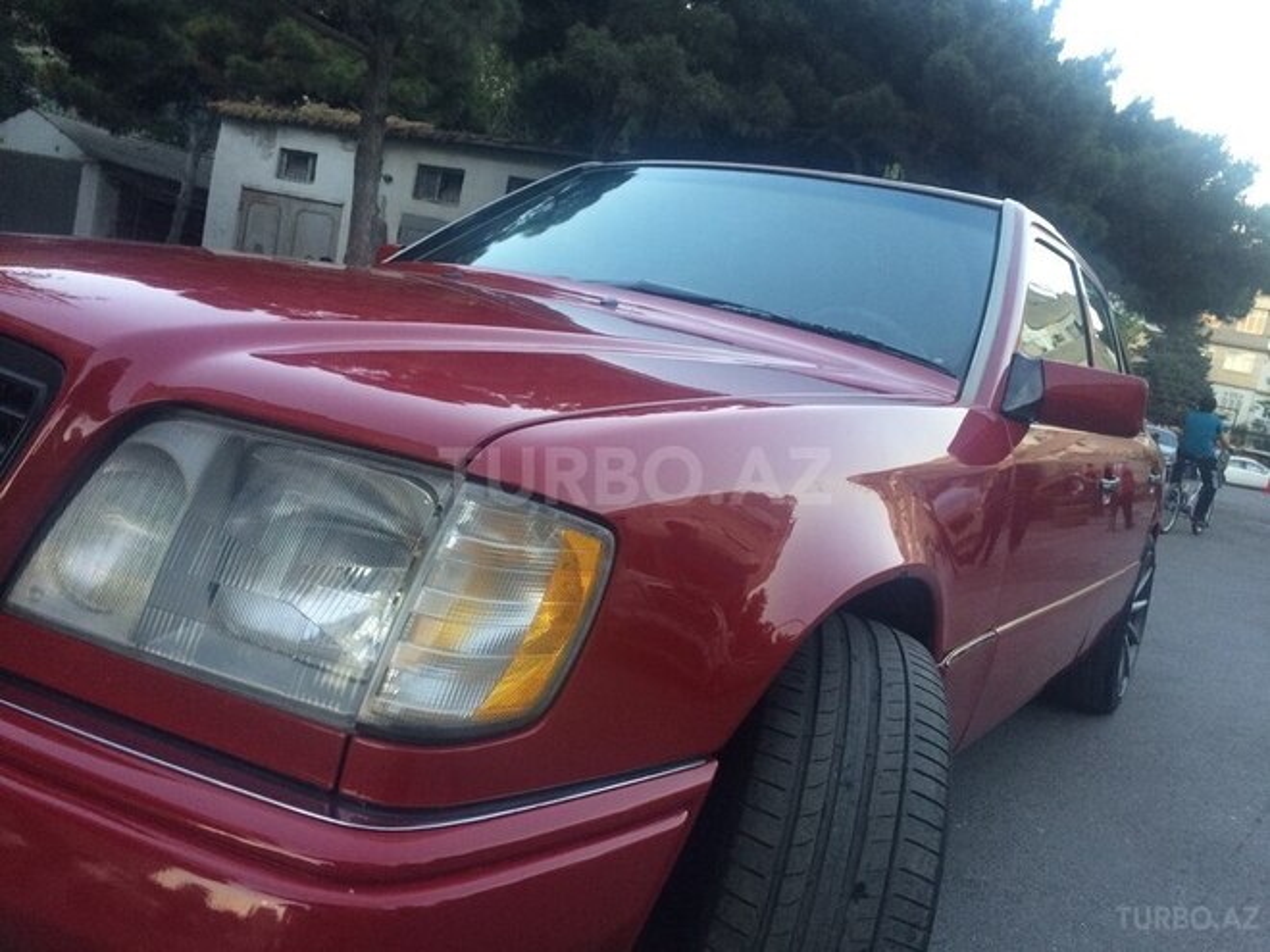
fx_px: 1064
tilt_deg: -10.0
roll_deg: -11.5
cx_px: 635
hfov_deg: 61.7
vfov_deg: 48.2
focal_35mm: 29
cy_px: 476
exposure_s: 1/33
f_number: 2.2
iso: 80
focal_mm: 4.15
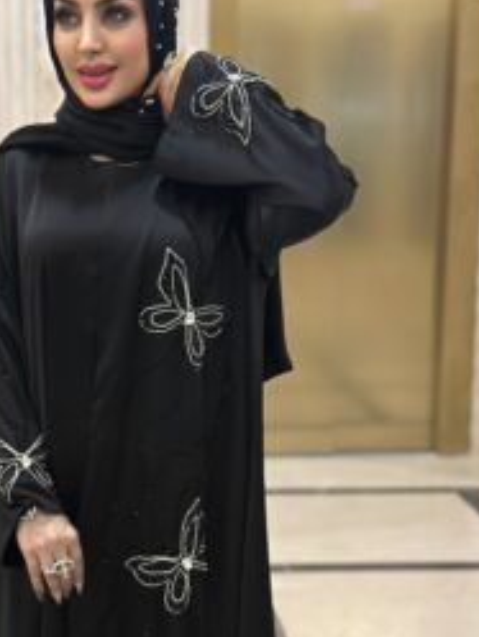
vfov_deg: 25.2
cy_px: 420
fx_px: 1419
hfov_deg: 19.1
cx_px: 154
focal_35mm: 77
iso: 160
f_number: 1.78
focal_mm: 6.86
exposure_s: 1/50
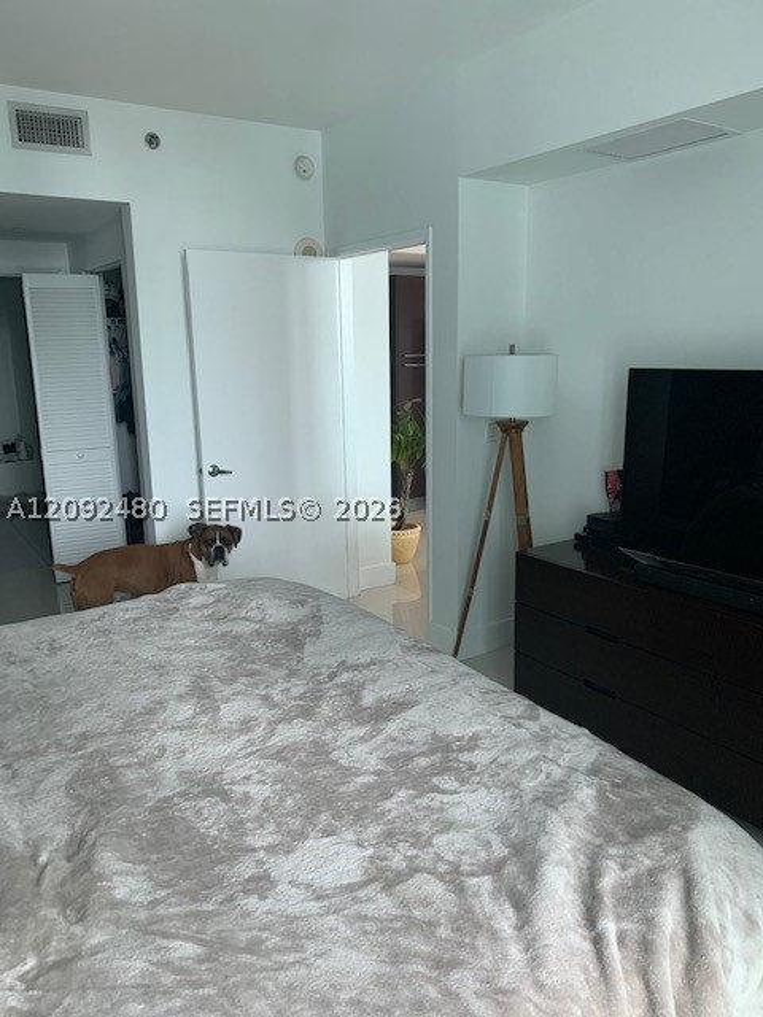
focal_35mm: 26
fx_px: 764
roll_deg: +1.1
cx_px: 382
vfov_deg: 67.3
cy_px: 508
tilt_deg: -12.2
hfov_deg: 53.1
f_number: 1.8
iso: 160
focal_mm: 4.25
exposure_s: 1/60
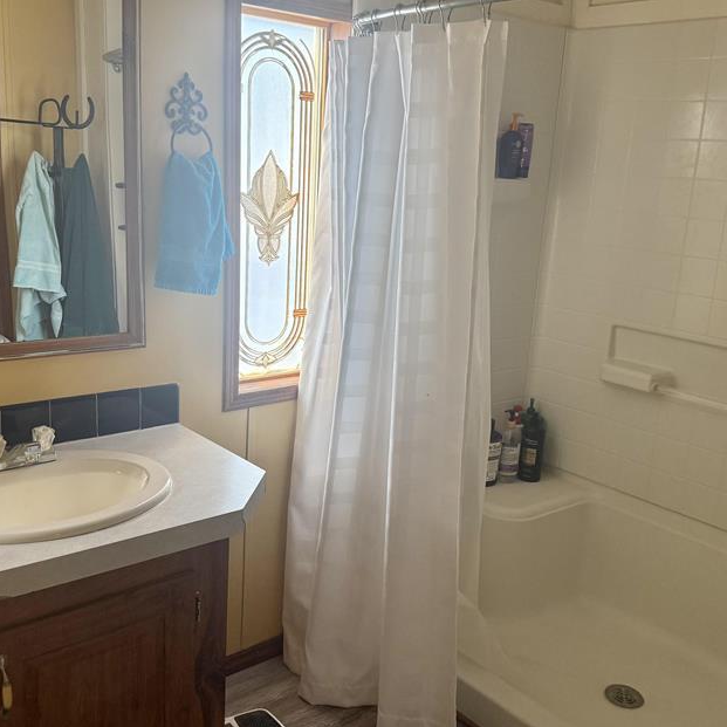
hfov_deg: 47.2
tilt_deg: -13.4
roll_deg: -3.3
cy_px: 355
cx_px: 371
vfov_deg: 47.2
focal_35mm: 35
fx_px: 832
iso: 200
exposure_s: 1/183
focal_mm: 6.76
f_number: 1.78
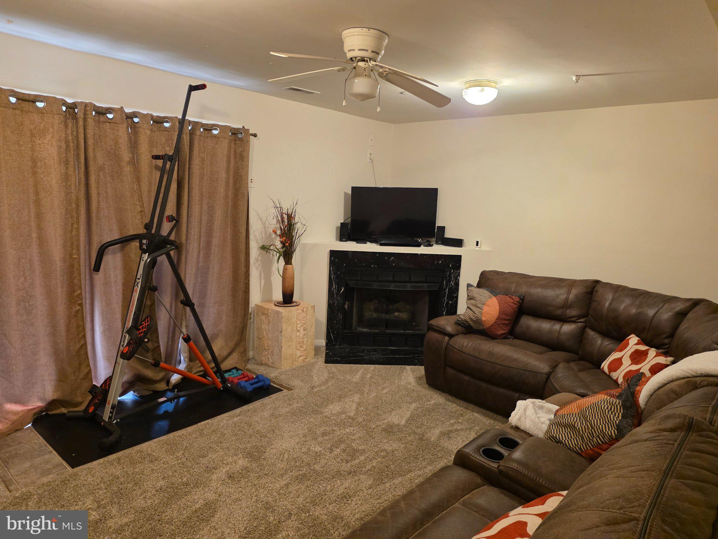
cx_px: 359
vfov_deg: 58.9
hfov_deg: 73.9
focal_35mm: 23
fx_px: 477
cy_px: 270
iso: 640
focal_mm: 6.25
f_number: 1.7
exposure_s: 1/120
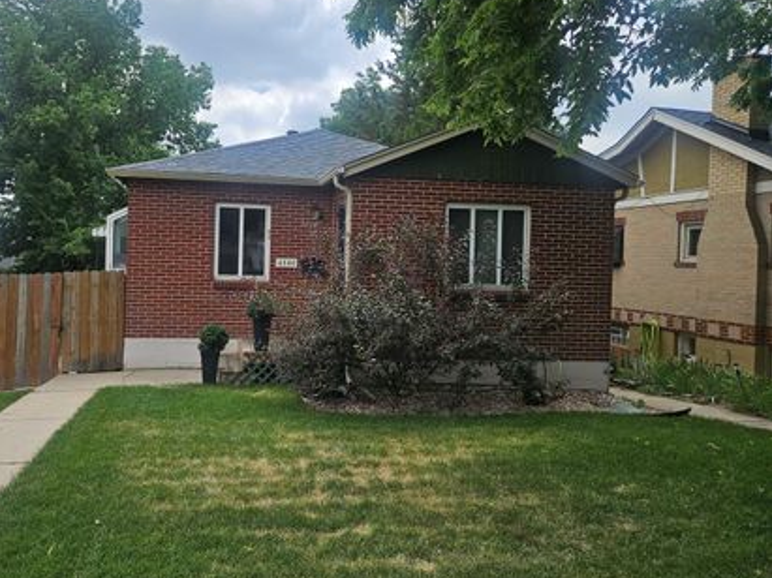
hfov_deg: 62.8
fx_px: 624
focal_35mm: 28
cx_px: 304
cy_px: 264
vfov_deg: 49.7
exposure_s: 1/1437
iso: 25
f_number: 1.8
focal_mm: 5.4
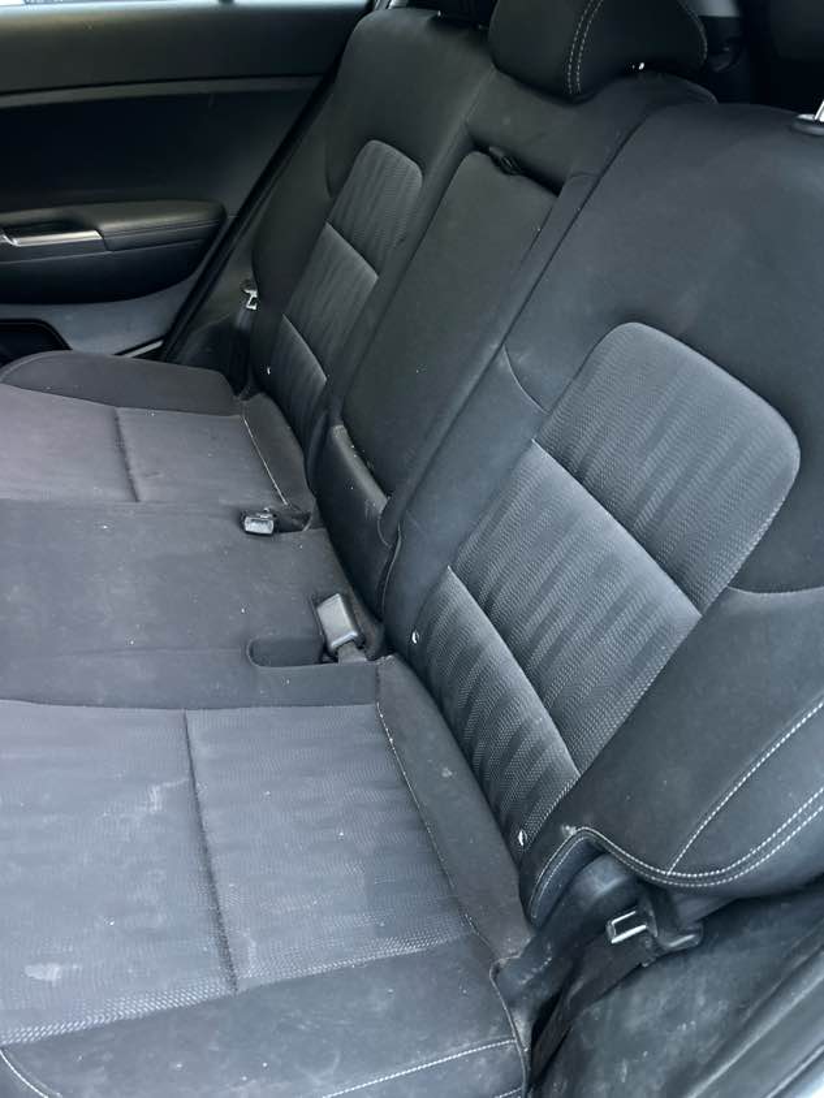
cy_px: 549
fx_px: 825
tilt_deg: -38.5
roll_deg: -4.0
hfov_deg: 53.1
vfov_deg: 67.3
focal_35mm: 26
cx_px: 412
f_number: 1.5
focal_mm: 5.7
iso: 1000
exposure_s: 1/20
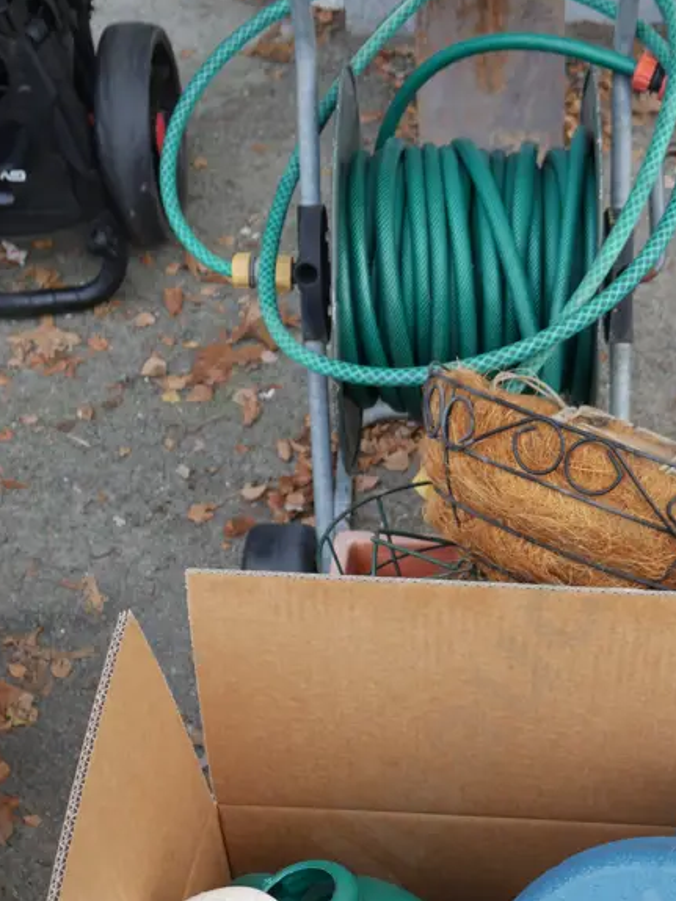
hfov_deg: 25.3
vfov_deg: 33.2
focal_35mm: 57
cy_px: 664
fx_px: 1485
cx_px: 522
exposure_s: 1/80
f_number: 3.6
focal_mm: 16
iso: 200
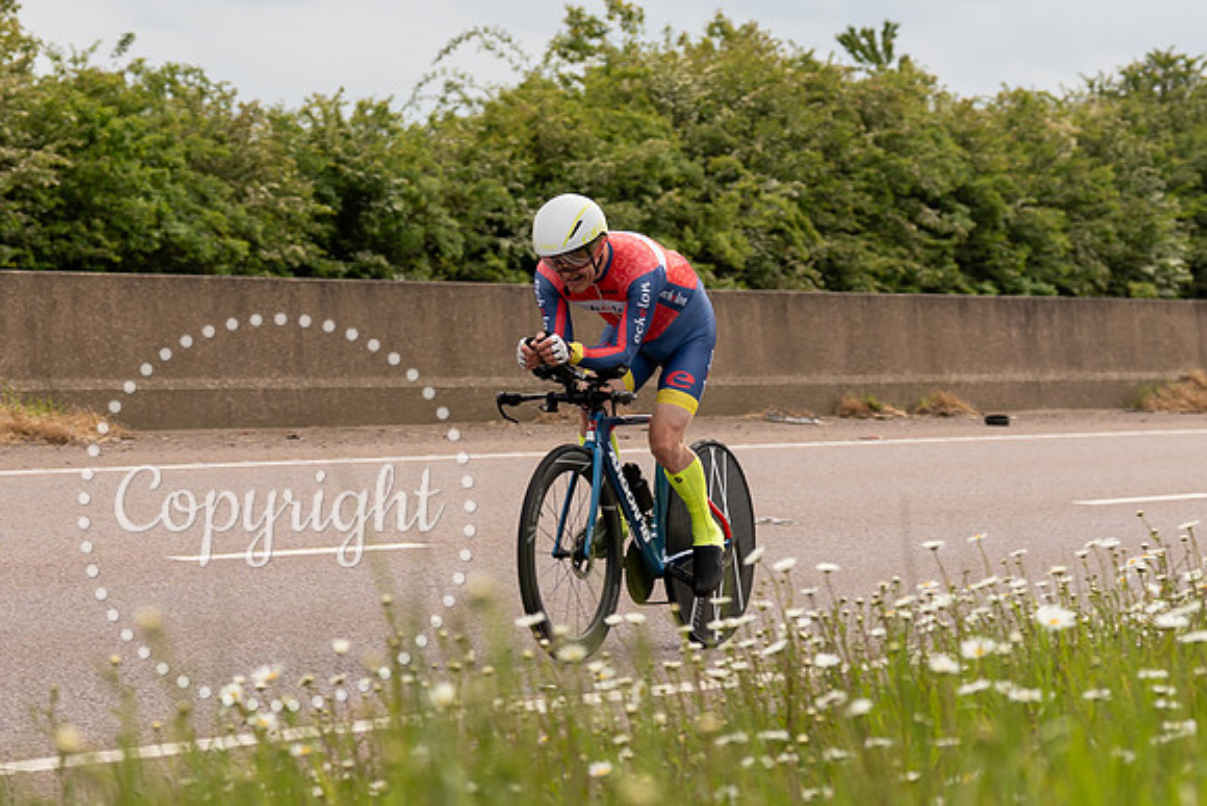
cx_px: 523
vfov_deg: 8.6
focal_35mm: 159
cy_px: 282
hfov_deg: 12.9
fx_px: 5340
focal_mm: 70
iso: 125
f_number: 4
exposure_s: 1/800
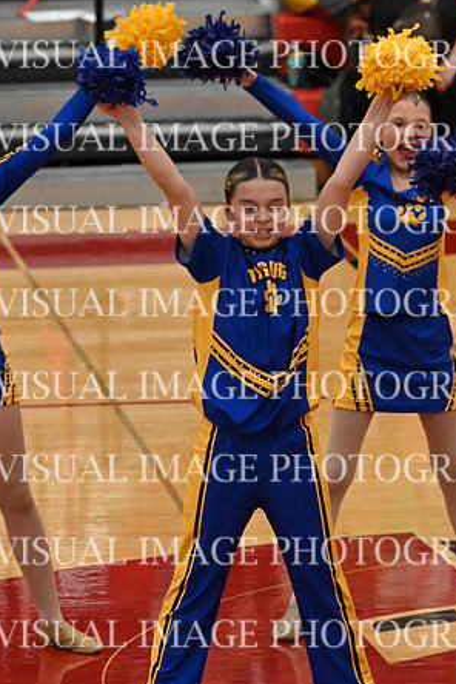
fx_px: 6497
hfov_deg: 4.0
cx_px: 260
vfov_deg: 6.0
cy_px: 427
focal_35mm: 342
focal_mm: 175
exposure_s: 1/400
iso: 6400
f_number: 4
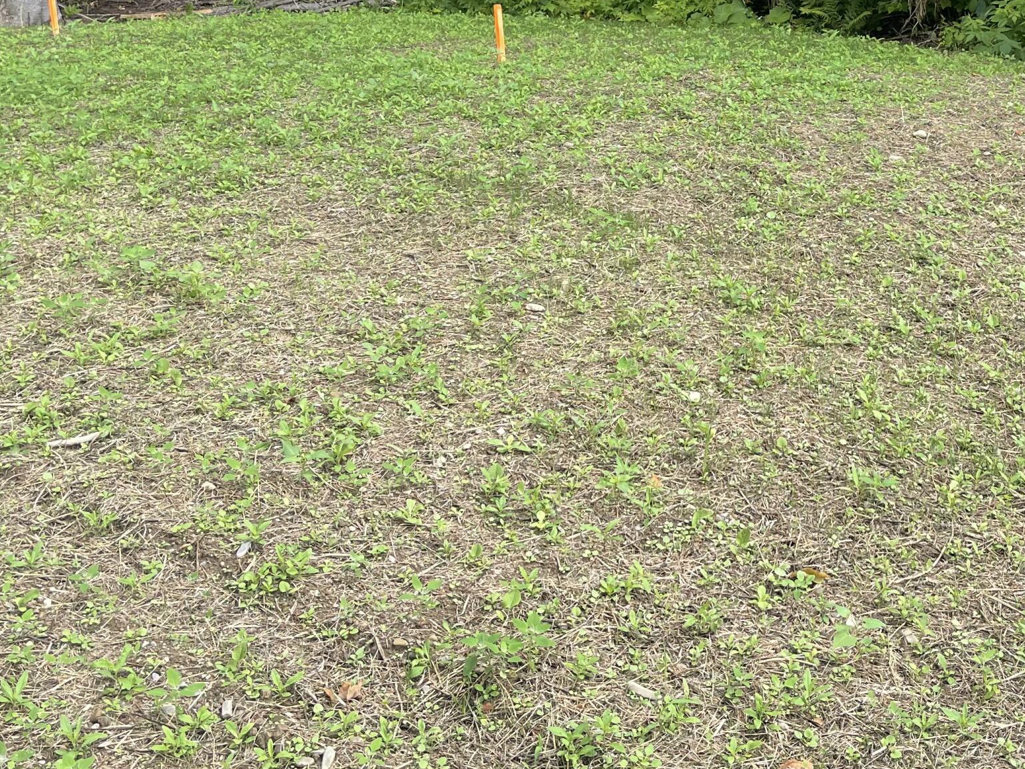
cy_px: 107
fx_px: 1451
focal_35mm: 49
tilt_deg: -9.3
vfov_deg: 28.7
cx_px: 767
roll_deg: +1.7
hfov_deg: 37.9
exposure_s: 1/759
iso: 32
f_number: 1.6
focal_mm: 5.1
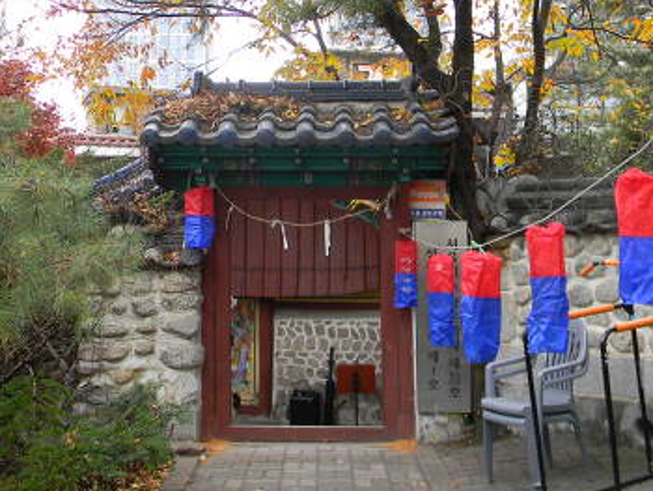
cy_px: 163
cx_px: 310
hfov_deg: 34.3
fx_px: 1057
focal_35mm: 56
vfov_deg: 26.0
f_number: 3.5
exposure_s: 1/56.6
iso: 80
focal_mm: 5
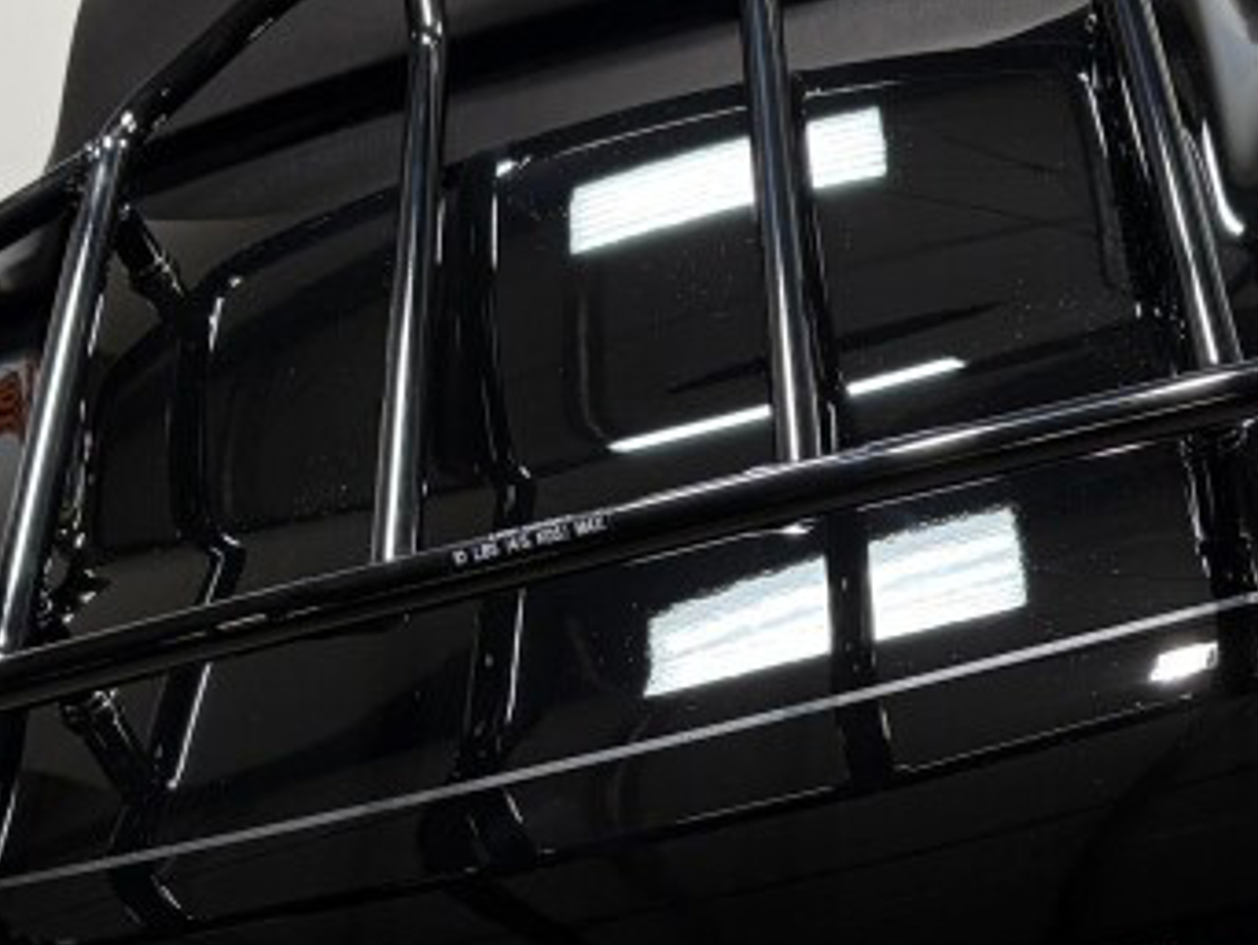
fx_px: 2946
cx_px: 844
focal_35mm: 81
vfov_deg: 17.7
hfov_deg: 24.0
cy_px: 985
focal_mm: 5.96
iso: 80
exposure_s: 1/120
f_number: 1.6
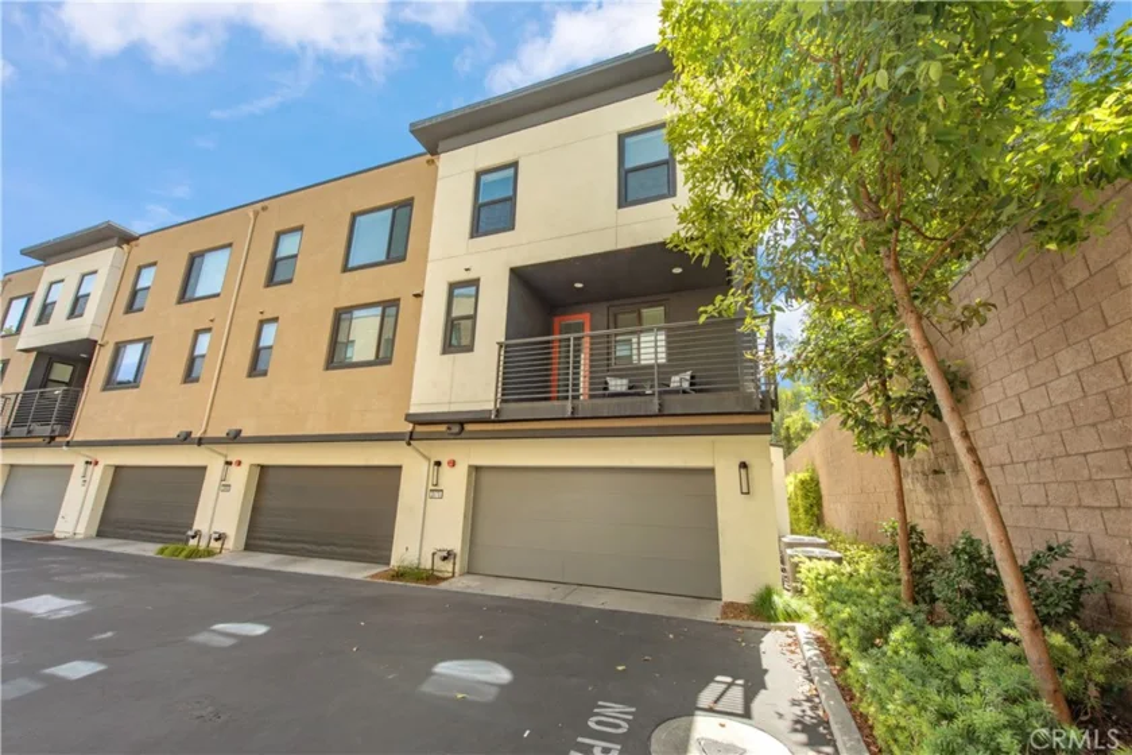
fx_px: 440
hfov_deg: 104.3
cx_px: 566
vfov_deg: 81.2
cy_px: 378
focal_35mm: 14
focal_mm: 14
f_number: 6.3
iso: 100
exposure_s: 1/160
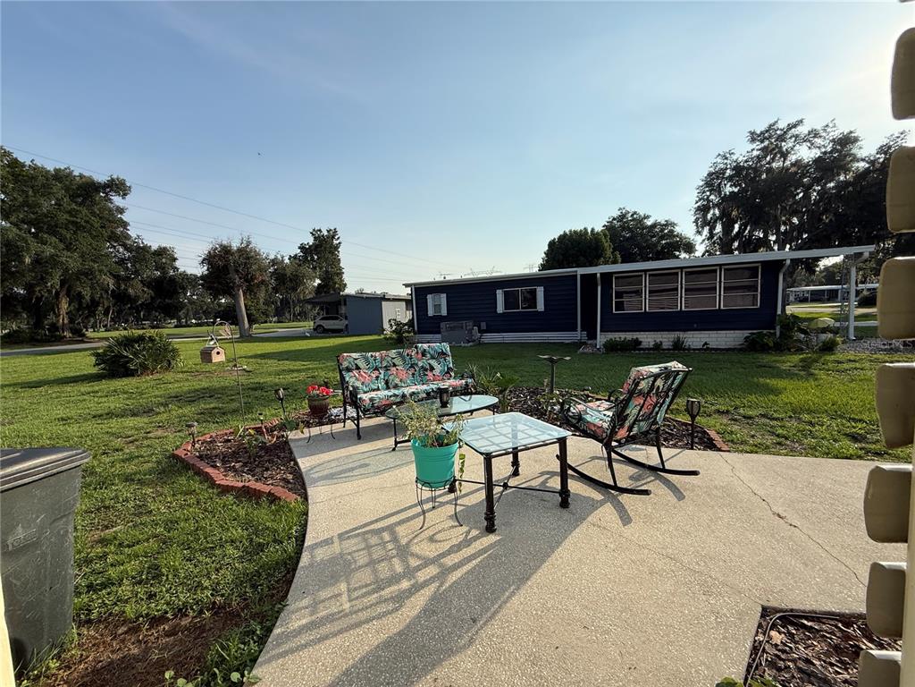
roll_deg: +2.6
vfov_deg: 85.7
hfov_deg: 102.1
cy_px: 344
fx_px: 370
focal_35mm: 14
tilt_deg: -3.9
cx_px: 458
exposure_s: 1/1901
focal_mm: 2.22
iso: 50
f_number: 2.2
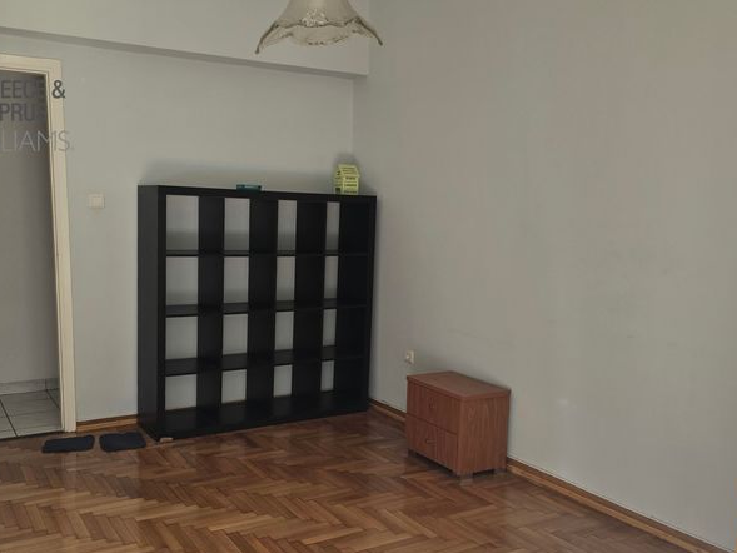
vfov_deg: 54.8
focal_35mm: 25
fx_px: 532
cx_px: 347
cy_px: 298
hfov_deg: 69.3
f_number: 1.7
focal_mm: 6.3
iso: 64
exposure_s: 1/180
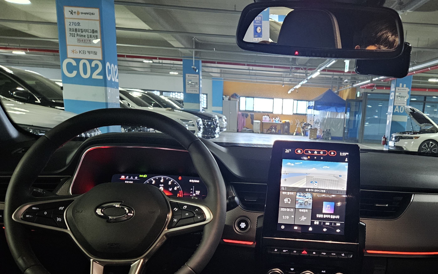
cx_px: 286
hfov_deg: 54.4
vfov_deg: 35.1
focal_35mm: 35
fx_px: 418
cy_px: 221
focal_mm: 5.4
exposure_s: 1/24
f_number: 1.8
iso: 800
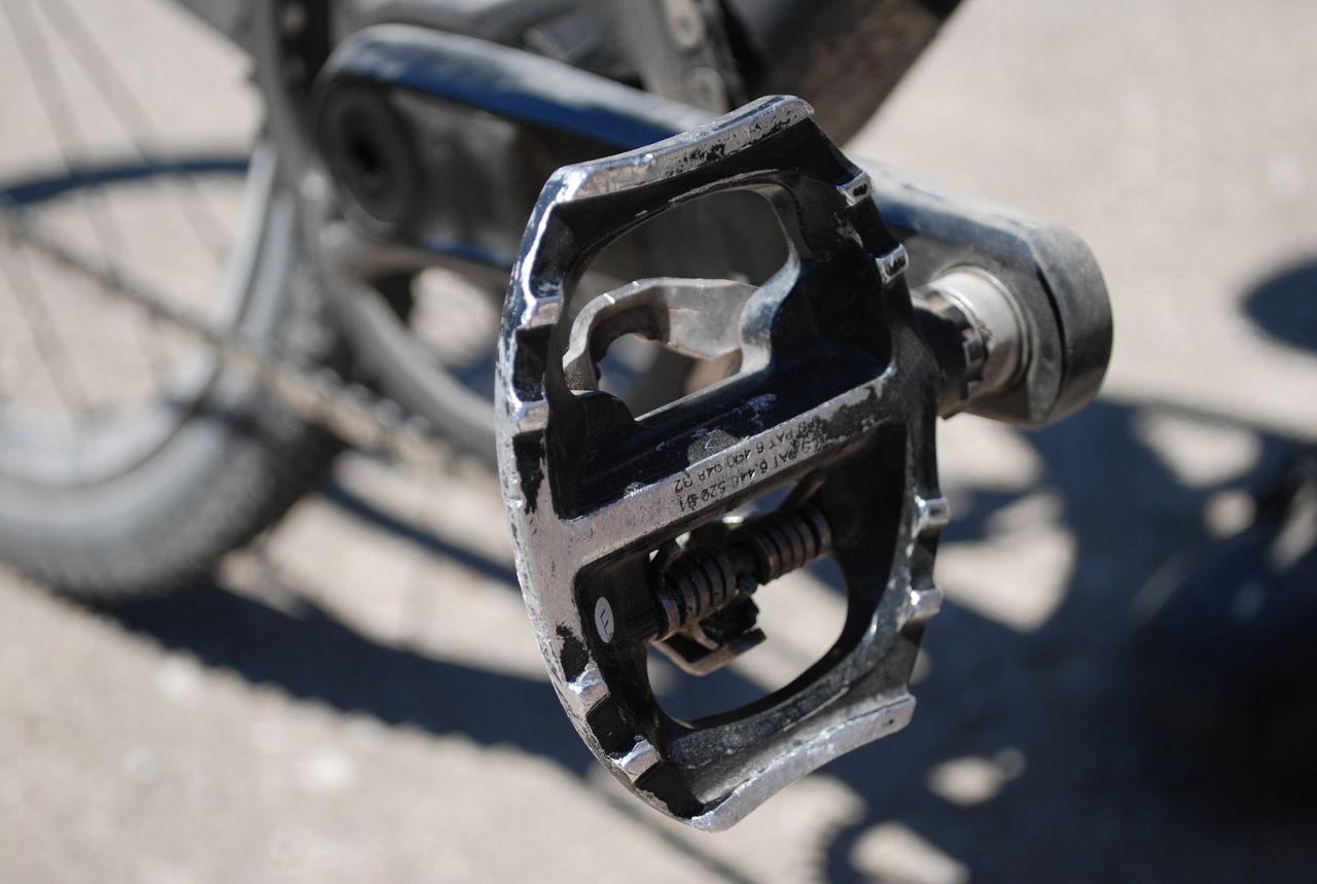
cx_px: 658
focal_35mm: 66
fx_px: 2419
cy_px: 442
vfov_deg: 20.7
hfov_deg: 30.5
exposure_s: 1/500
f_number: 5.3
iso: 140
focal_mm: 44
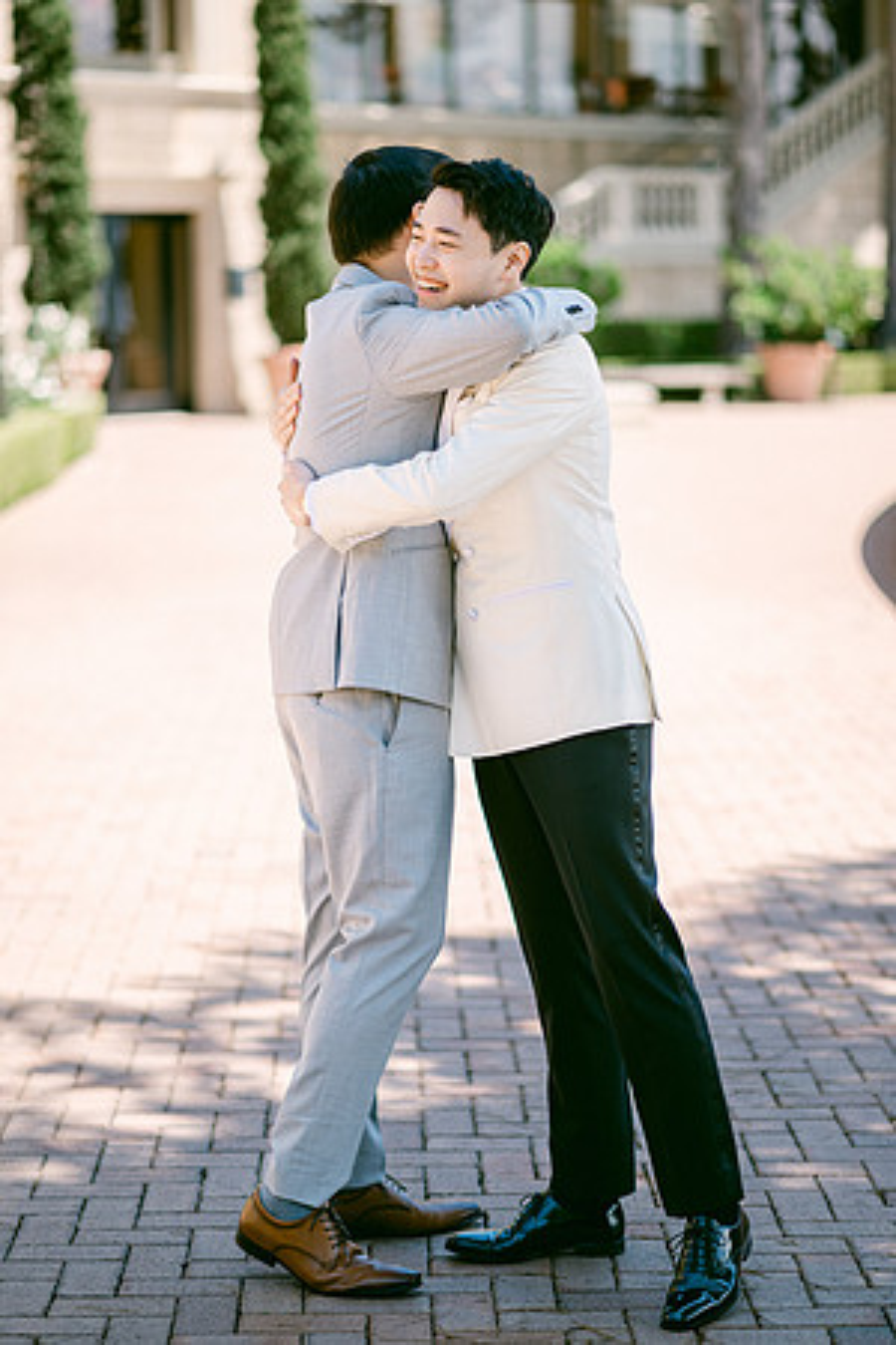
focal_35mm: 85
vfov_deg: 23.9
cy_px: 672
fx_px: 3173
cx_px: 448
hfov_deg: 16.1
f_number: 1.8
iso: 64
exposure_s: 1/1600
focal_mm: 85
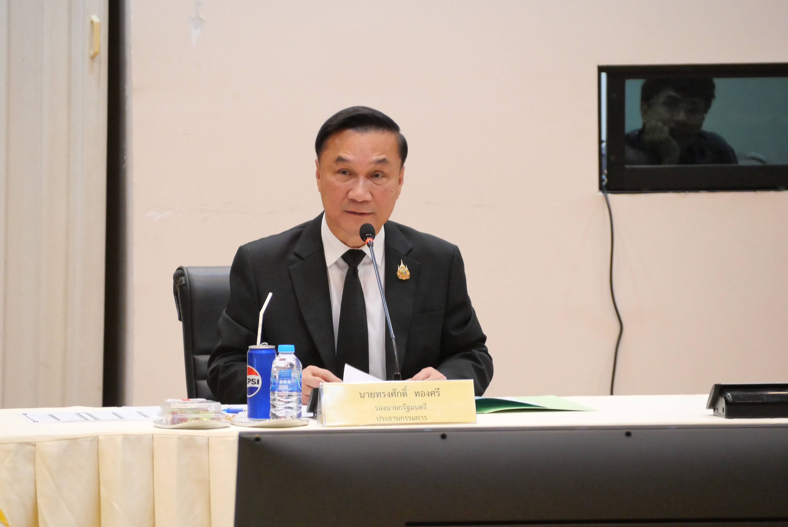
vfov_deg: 4.4
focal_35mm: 311
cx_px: 394
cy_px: 264
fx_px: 6811
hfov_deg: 6.6
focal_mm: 150
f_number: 5.6
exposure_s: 1/100
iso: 3200
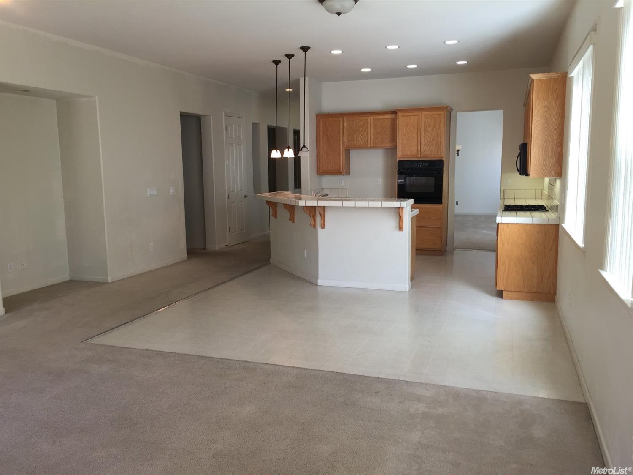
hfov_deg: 61.7
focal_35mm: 29
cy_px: 238
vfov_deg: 48.2
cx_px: 316
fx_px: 530
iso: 32
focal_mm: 4.15
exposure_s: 1/40
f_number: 2.2
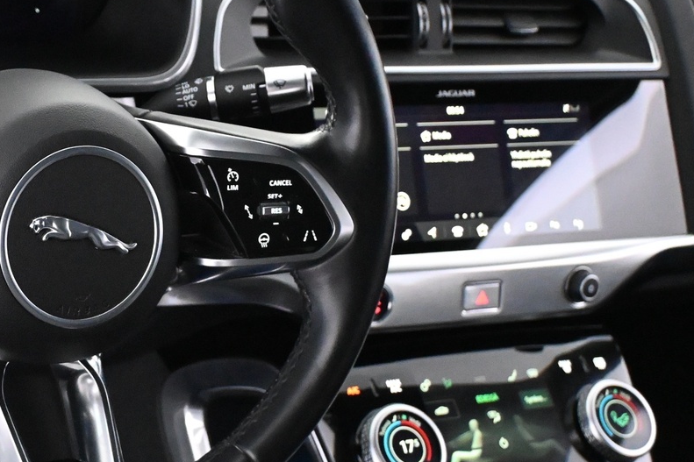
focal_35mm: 85
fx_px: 1629
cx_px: 32
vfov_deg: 16.2
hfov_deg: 23.2
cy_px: 197
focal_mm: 27.5
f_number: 4.5
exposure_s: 1/60
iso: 8000
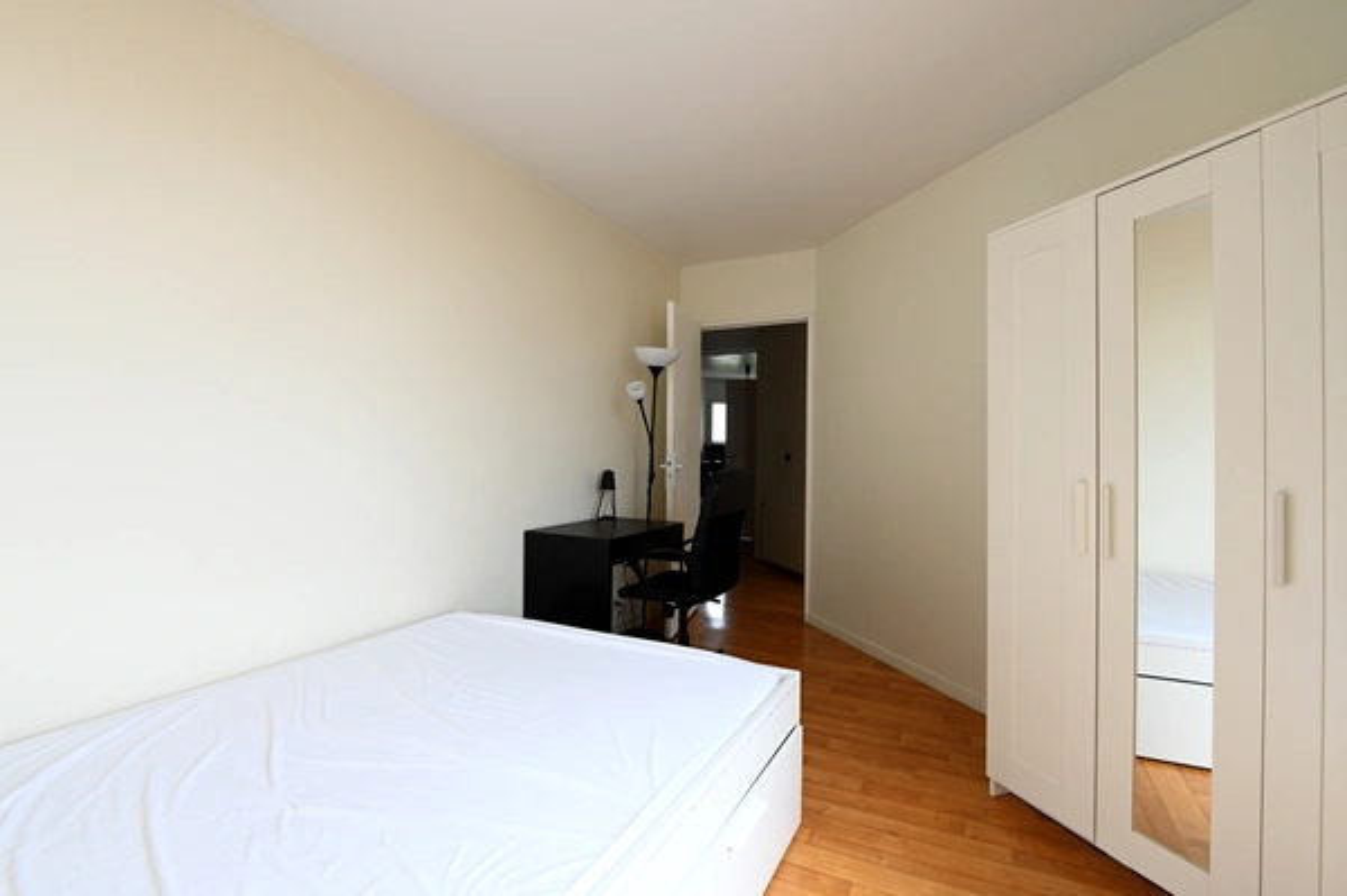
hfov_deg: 96.8
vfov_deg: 73.6
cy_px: 448
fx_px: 598
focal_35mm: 16
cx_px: 674
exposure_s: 1/13
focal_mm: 16
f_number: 11
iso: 200
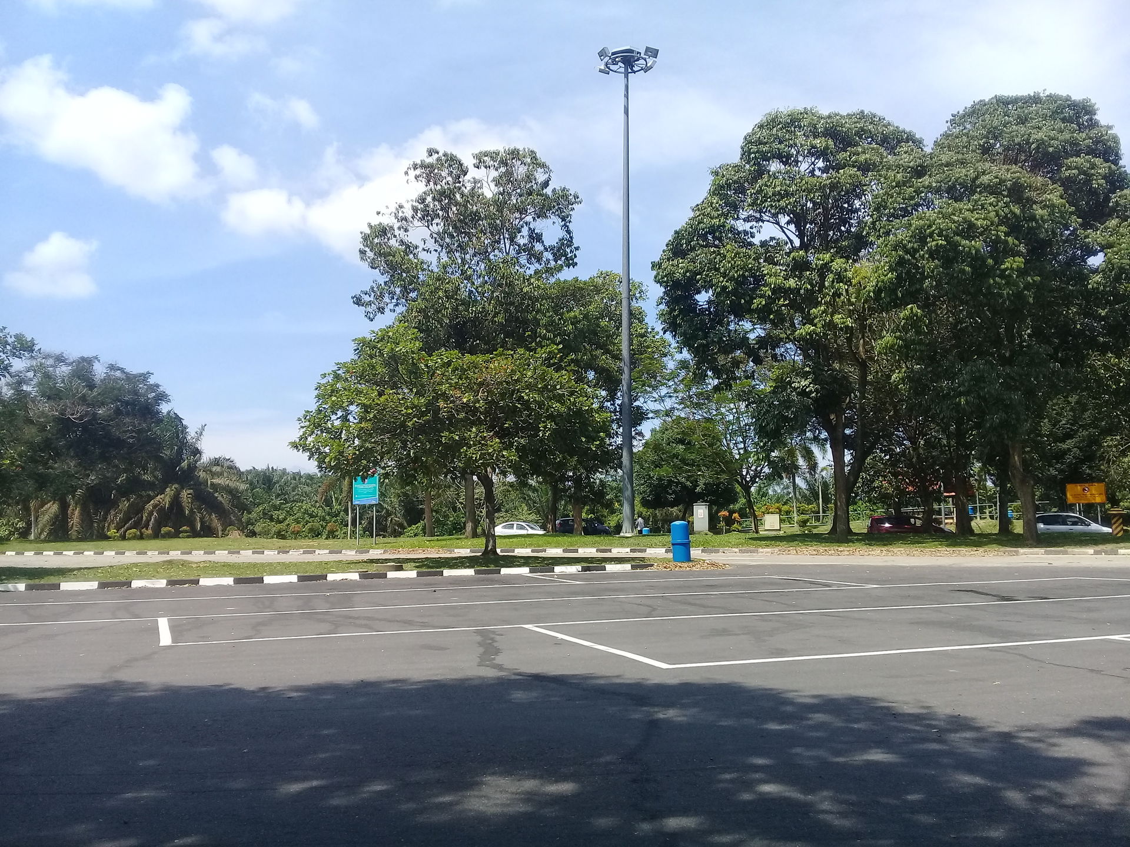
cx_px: 565
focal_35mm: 31
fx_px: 1012
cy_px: 424
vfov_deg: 45.4
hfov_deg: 58.4
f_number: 2.2
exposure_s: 1/1048
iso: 50
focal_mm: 3.3
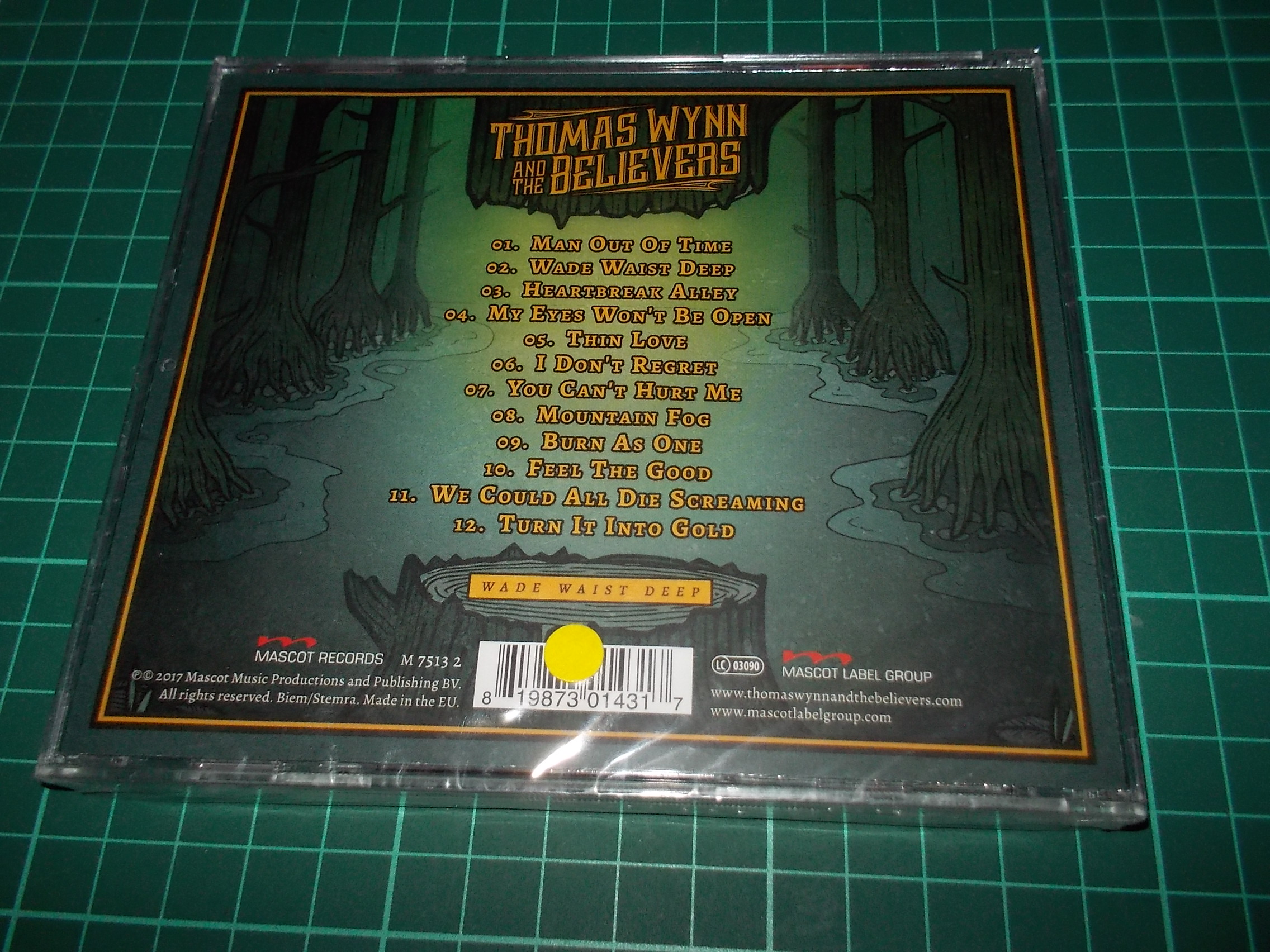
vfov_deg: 48.2
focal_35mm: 29
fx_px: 1064
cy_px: 476
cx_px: 635
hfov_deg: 61.7
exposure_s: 1/30
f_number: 3.3
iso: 200
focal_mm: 4.1
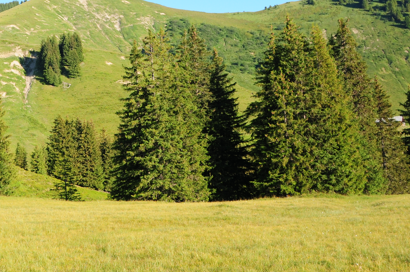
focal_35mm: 54
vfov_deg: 24.5
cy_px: 41
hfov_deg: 34.8
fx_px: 614
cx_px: 42
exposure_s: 1/250
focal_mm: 18
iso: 200
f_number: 8
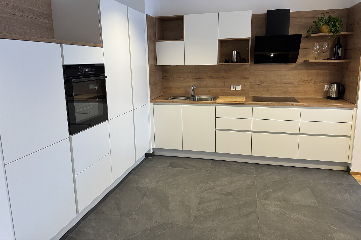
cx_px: 180
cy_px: 105
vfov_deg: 51.2
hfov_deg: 71.5
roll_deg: +2.0
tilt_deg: -10.1
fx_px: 251
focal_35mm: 25
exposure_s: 1/100
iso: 200
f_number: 1.78
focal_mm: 6.76
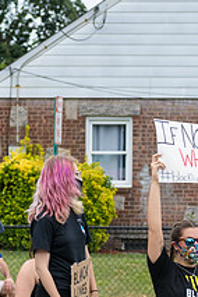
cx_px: 75
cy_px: 248
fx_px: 1081
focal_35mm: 131
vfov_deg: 15.5
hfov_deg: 10.5
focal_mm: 48
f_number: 3.2
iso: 200
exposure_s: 1/320
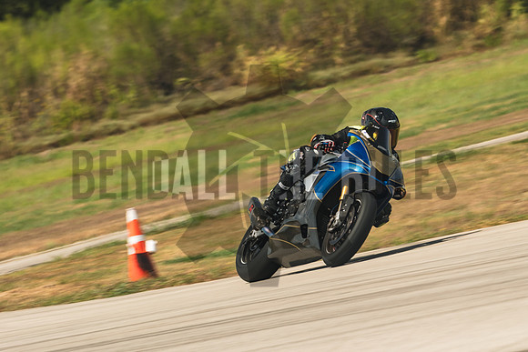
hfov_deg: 3.7
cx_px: 313
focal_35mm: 562
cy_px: 154
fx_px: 8251
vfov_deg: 2.4
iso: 160
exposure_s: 1/200
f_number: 8
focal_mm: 280
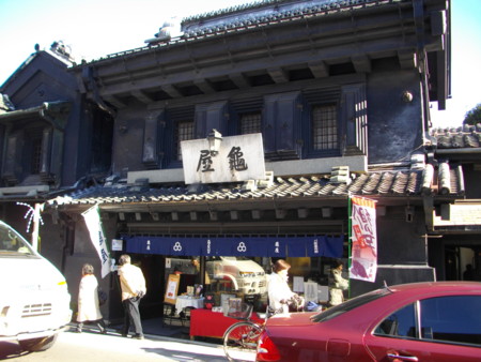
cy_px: 181
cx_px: 240
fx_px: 445
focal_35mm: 32
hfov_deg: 56.8
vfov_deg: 44.2
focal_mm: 5.7
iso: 100
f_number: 2.9
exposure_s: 1/160
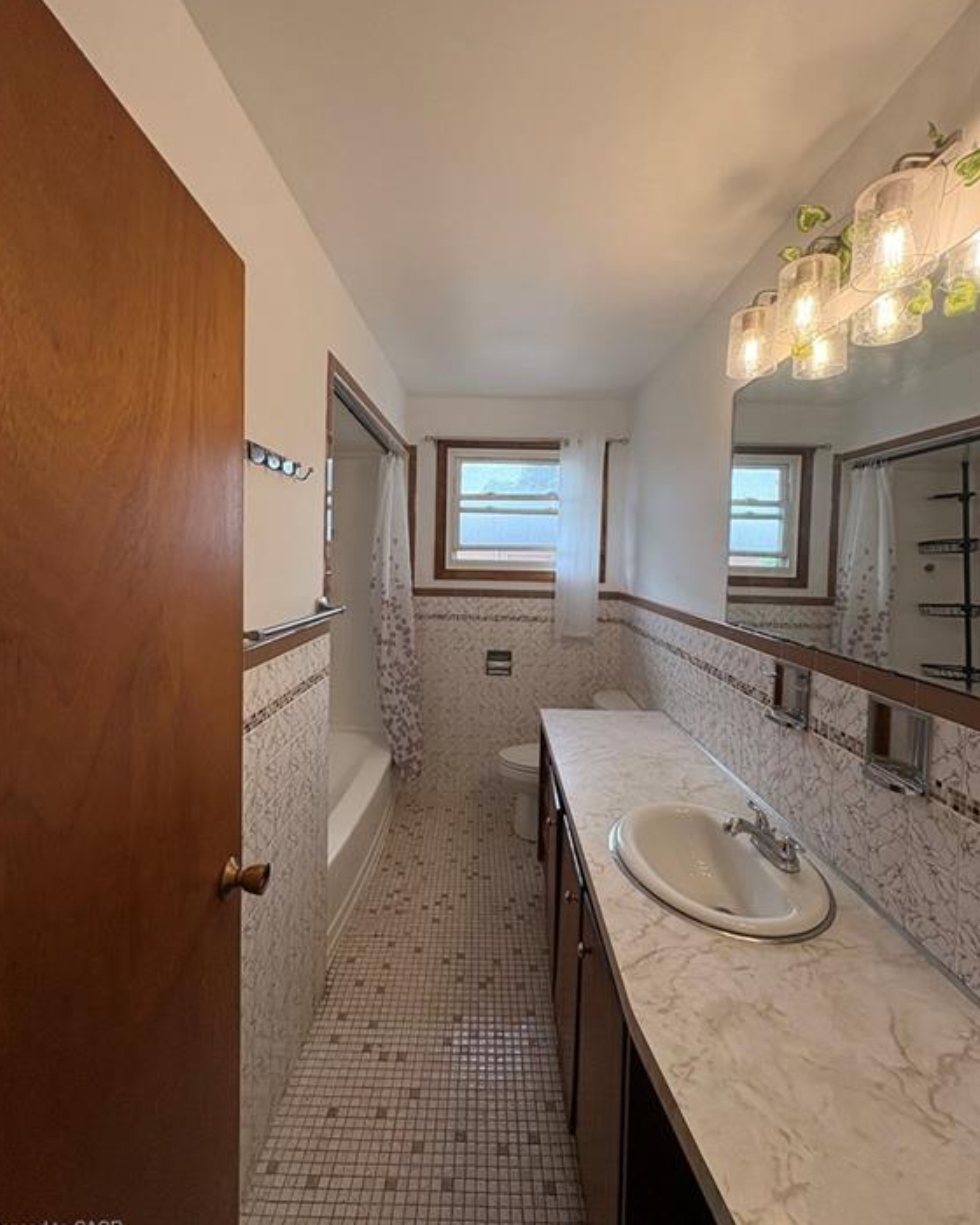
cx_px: 480
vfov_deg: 96.6
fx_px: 544
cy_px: 569
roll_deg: -2.5
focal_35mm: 15
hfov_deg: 84.0
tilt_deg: -2.2
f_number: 2.2
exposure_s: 1/120
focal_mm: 2.22
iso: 100
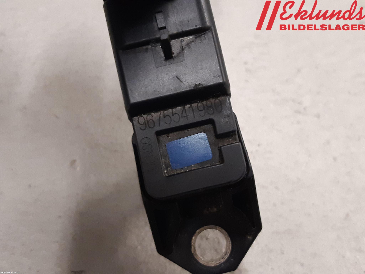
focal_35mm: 26
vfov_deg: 53.1
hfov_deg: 67.3
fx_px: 274
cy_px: 137
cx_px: 182
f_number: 1.7
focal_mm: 3.93
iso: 200
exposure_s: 1/50
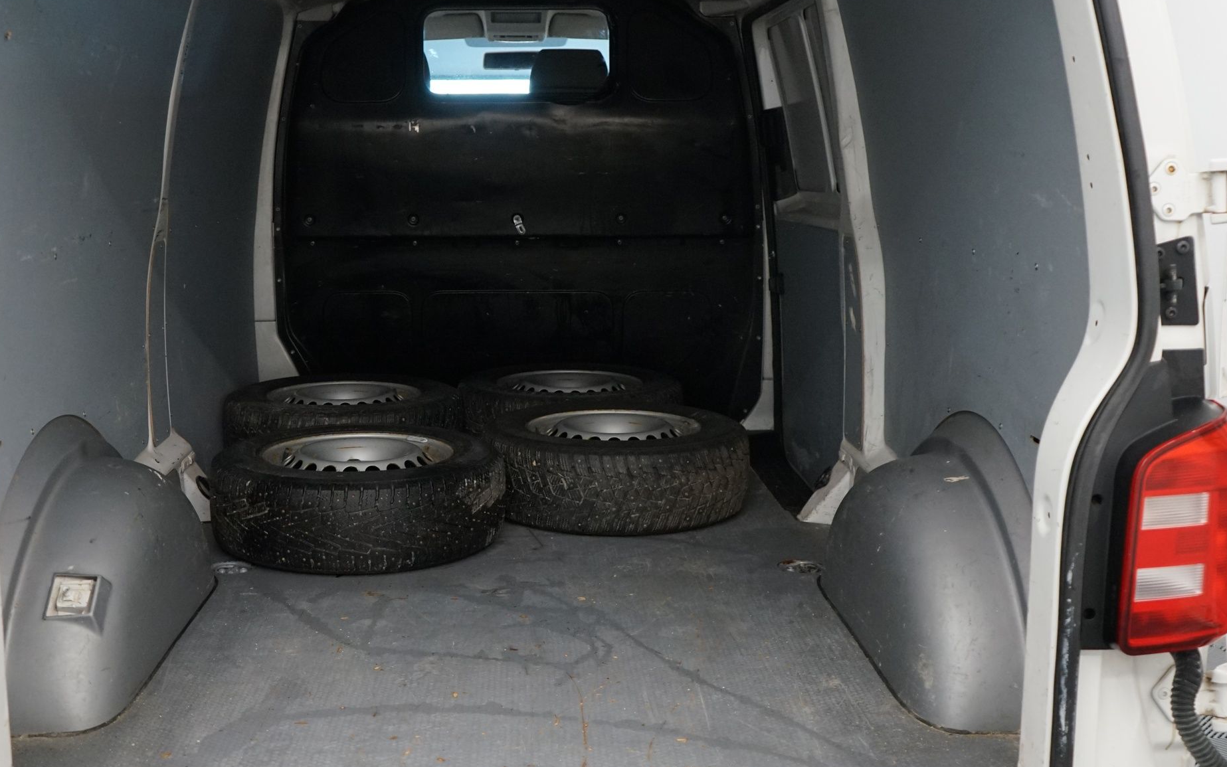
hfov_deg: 49.1
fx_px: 1338
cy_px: 374
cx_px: 516
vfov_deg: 32.0
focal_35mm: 40
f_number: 3.5
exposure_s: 1/160
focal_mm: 29
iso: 2000
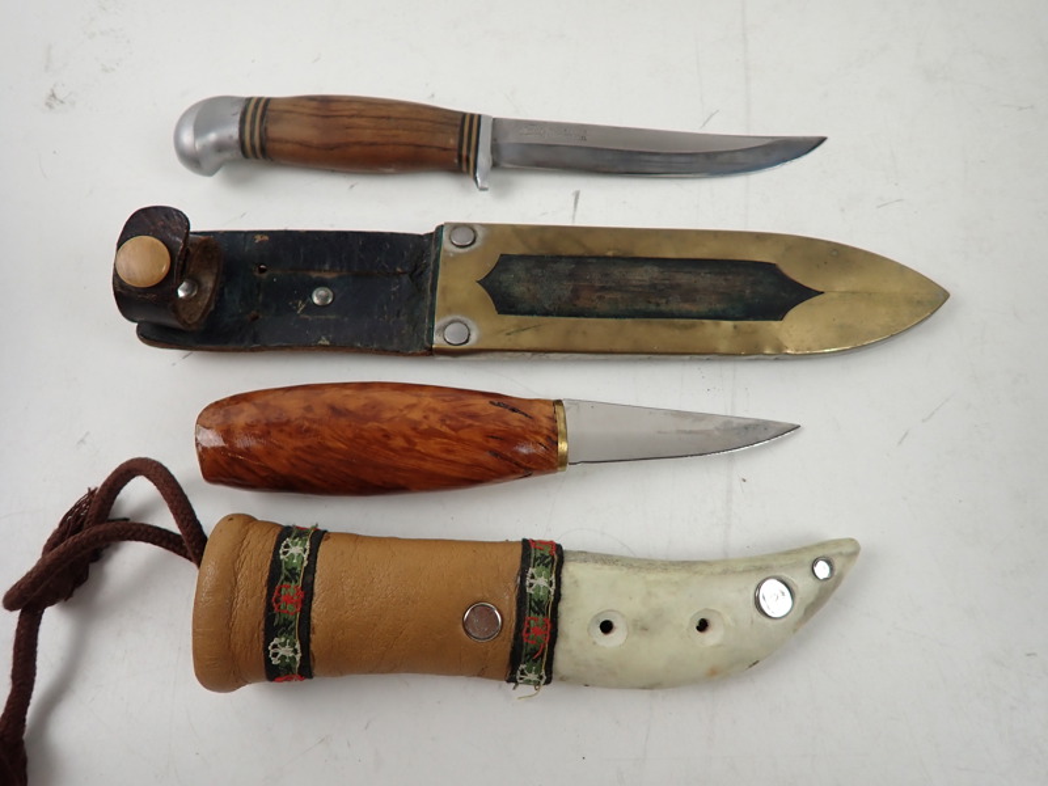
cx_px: 524
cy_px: 393
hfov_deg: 84.7
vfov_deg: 68.7
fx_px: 575
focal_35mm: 19
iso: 160
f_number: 2
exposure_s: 1/125
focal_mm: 3.33
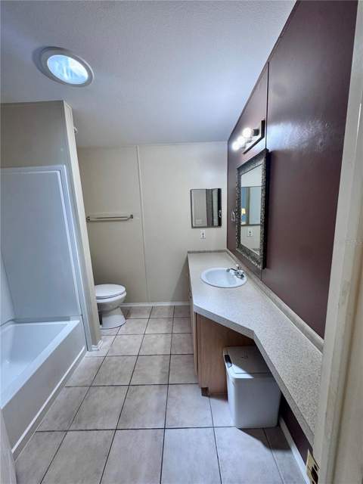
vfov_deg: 102.1
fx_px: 196
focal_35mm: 14
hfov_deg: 85.7
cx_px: 182
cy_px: 242
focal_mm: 2.22
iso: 160
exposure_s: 1/120
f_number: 2.2
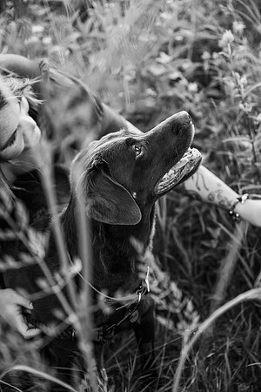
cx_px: 130
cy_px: 196
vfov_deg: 41.9
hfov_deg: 28.6
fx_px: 511
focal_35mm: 47
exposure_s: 1/500
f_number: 3.2
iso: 320
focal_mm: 47
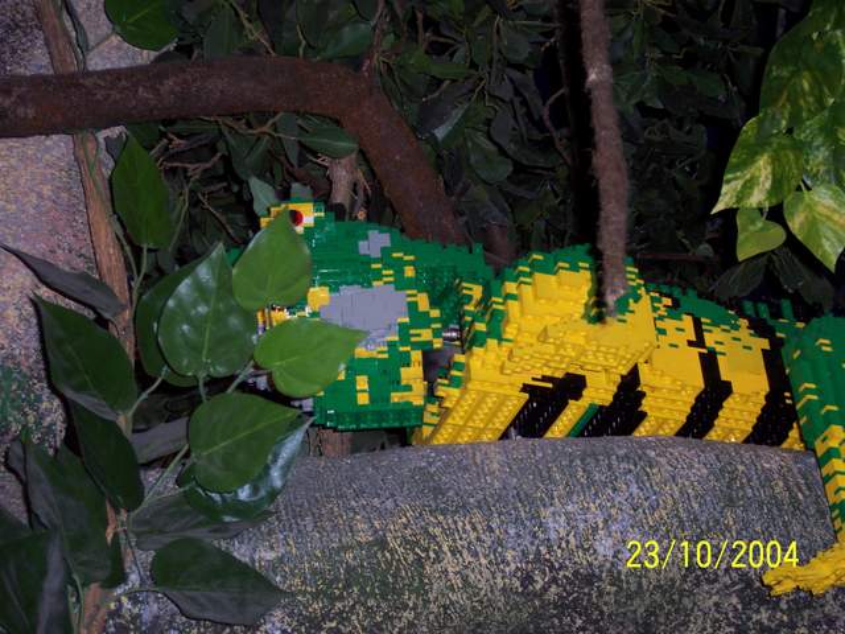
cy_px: 317
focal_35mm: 76
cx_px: 422
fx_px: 1855
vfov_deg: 19.4
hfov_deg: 25.7
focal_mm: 16
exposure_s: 1/45
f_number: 3.8
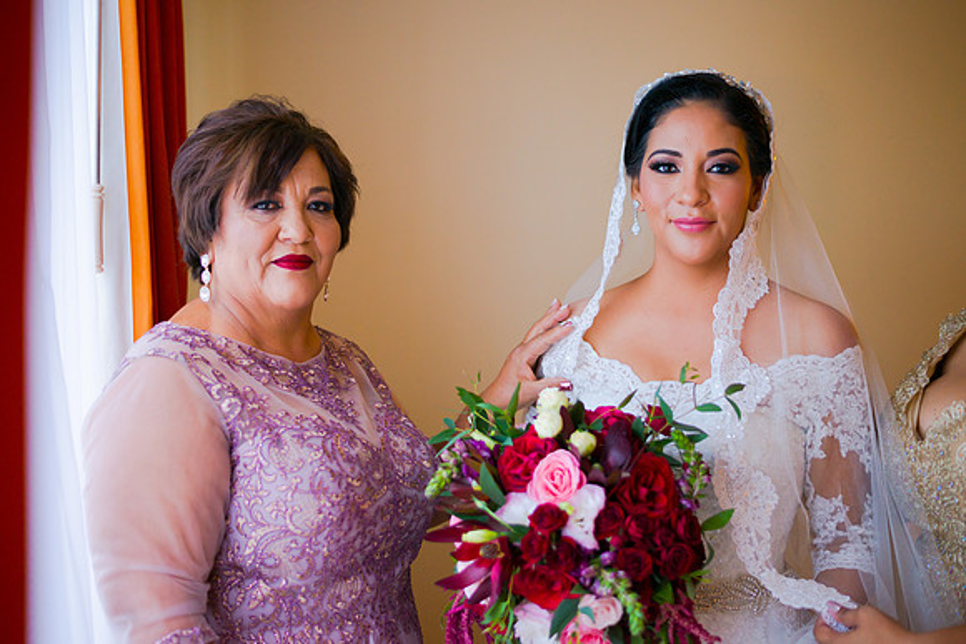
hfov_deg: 39.6
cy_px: 322
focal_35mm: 50
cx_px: 483
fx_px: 1342
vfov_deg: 27.0
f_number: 1.8
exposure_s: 1/800
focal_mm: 50
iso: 640
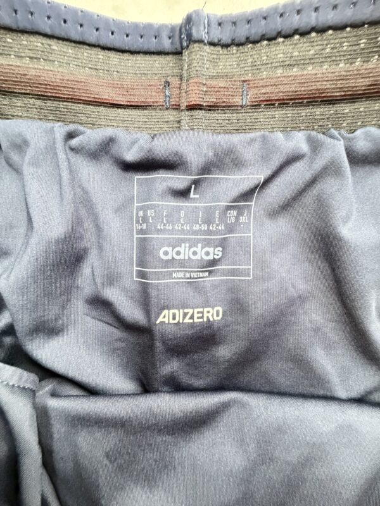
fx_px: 205
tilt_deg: -83.2
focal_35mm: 14
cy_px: 253
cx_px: 190
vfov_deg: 102.1
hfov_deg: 85.7
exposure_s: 1/50
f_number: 2.2
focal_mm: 2.22
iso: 1000
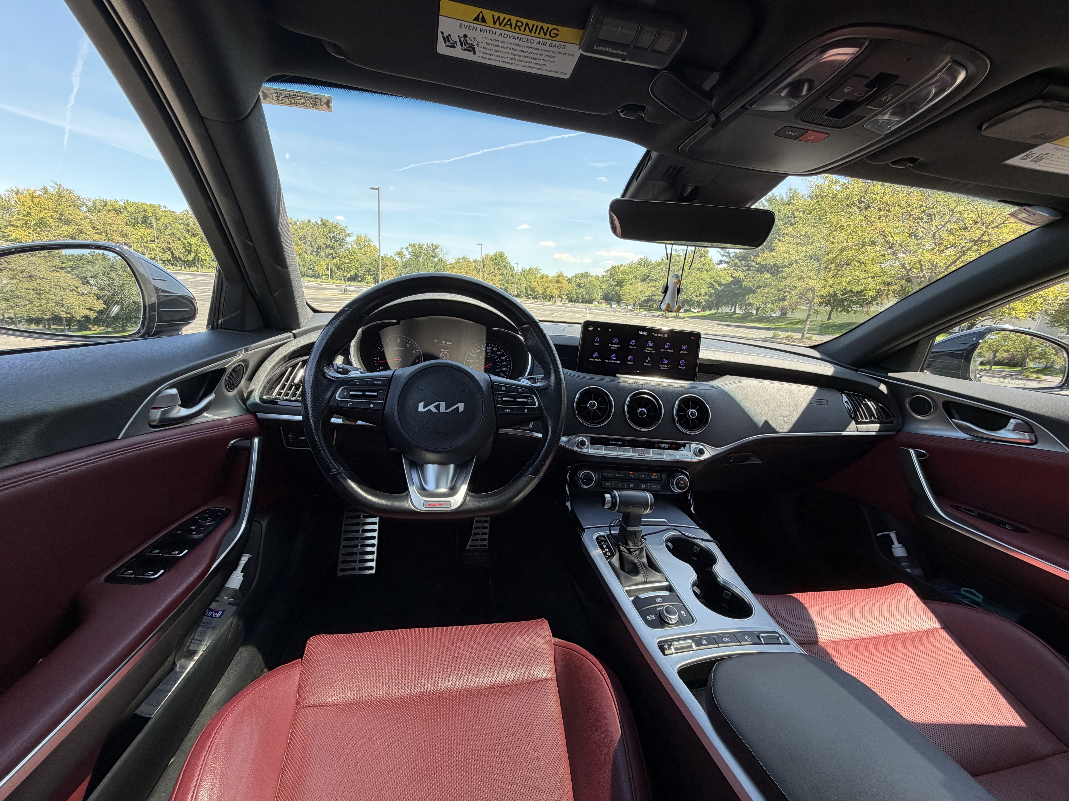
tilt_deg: -13.7
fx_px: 432
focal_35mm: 14
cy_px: 400
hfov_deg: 102.1
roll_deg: -5.0
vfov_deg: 85.7
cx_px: 534
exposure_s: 1/180
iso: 50
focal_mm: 2.22
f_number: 2.2
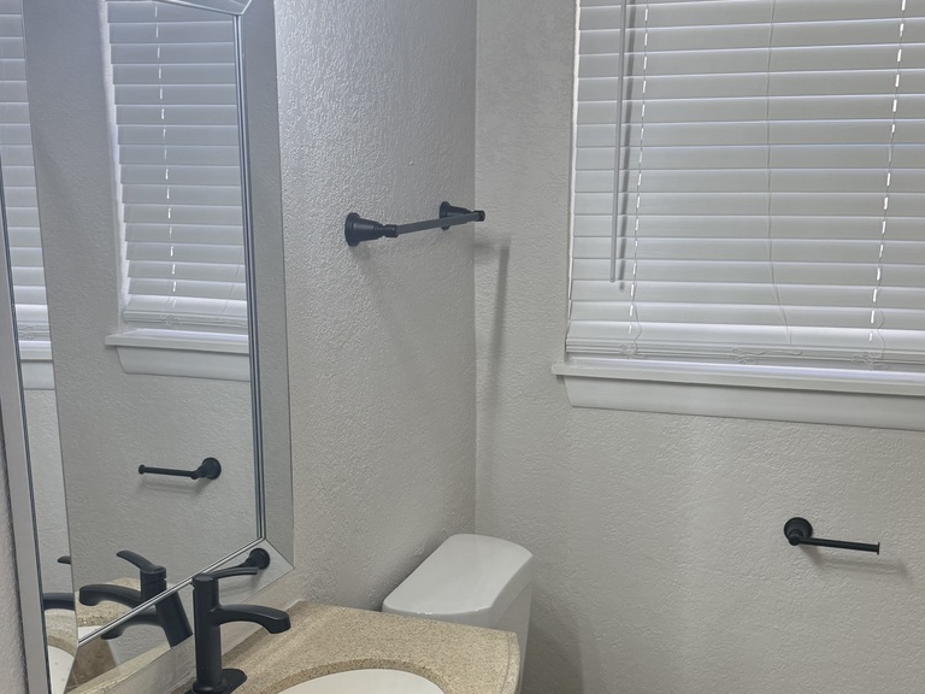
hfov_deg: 42.1
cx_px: 449
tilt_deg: -13.9
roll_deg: -0.4
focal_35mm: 45
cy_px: 478
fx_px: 1202
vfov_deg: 31.8
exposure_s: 1/155
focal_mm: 6.76
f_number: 1.78
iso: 64
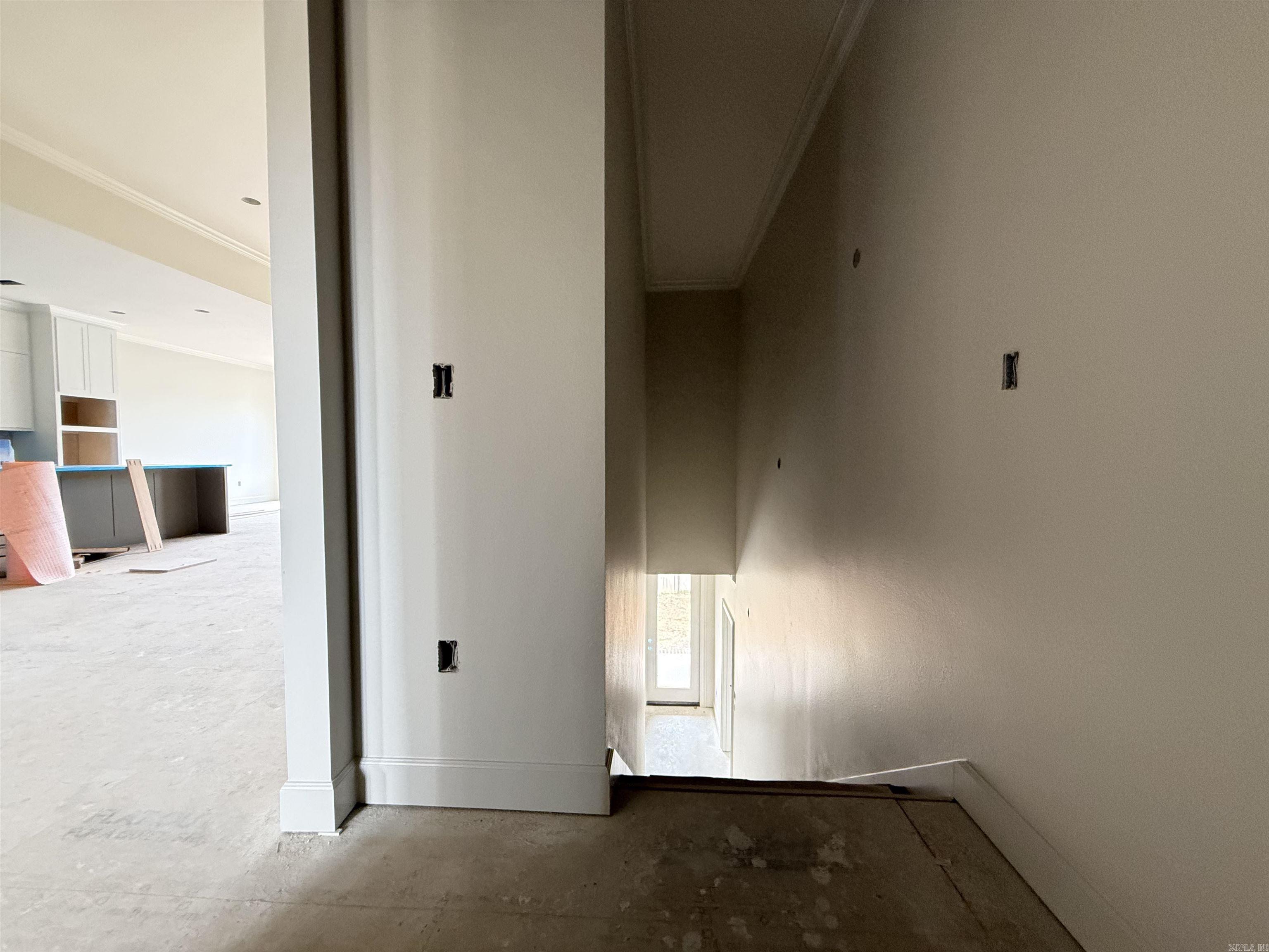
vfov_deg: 85.7
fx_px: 513
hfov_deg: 102.1
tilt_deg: -2.5
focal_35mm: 14
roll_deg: +0.1
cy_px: 476
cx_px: 634
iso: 500
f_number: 2.2
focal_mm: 2.22
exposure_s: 1/60
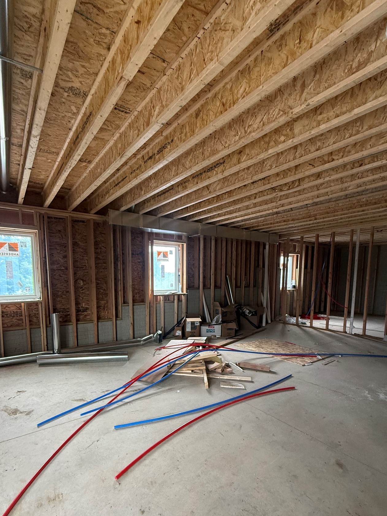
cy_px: 306
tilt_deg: -6.0
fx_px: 253
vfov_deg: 90.0
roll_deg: -0.1
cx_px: 162
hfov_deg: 74.2
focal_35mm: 17
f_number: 2.2
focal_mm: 2.22
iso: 320
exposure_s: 1/99
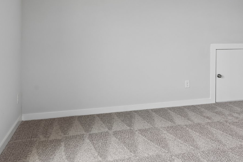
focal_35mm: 43
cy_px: 30
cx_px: 186
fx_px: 290
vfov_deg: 30.4
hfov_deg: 43.8
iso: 400
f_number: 8
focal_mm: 19
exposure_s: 1/50
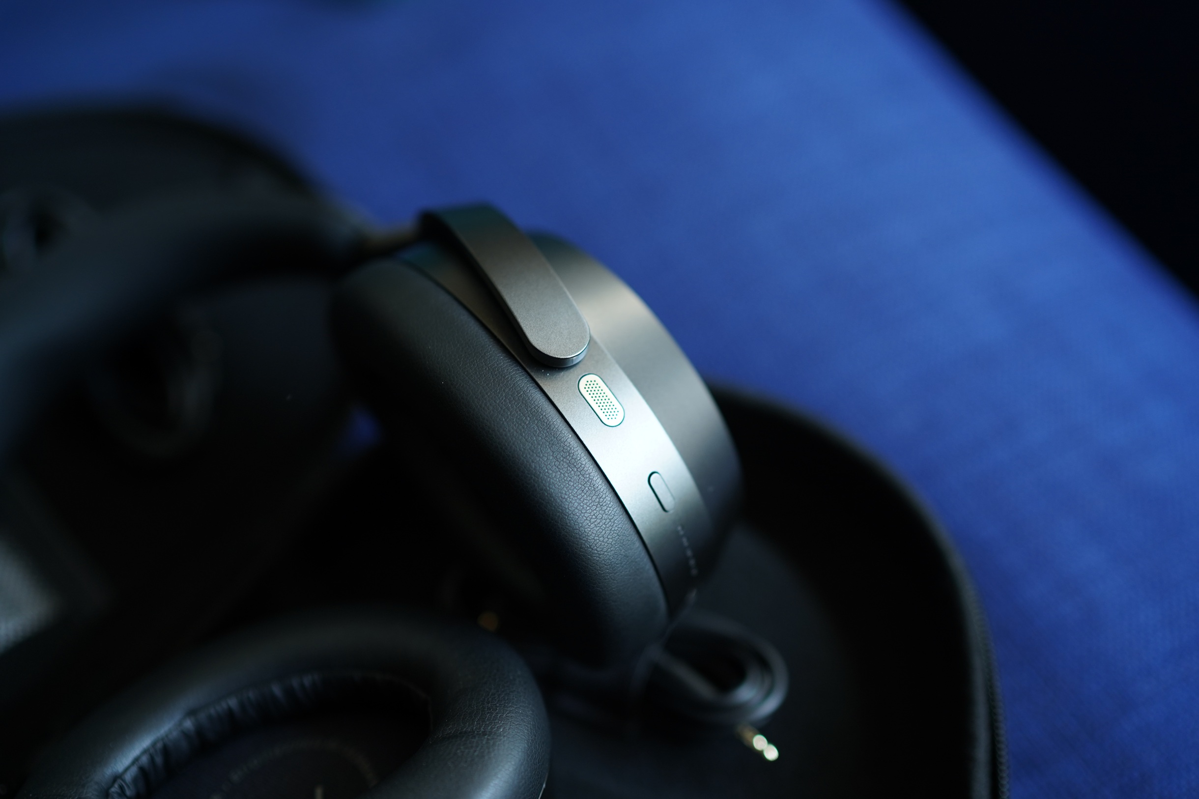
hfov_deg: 54.4
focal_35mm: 35
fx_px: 1165
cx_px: 600
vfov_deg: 37.8
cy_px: 400
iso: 500
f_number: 2
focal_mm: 35
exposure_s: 1/100
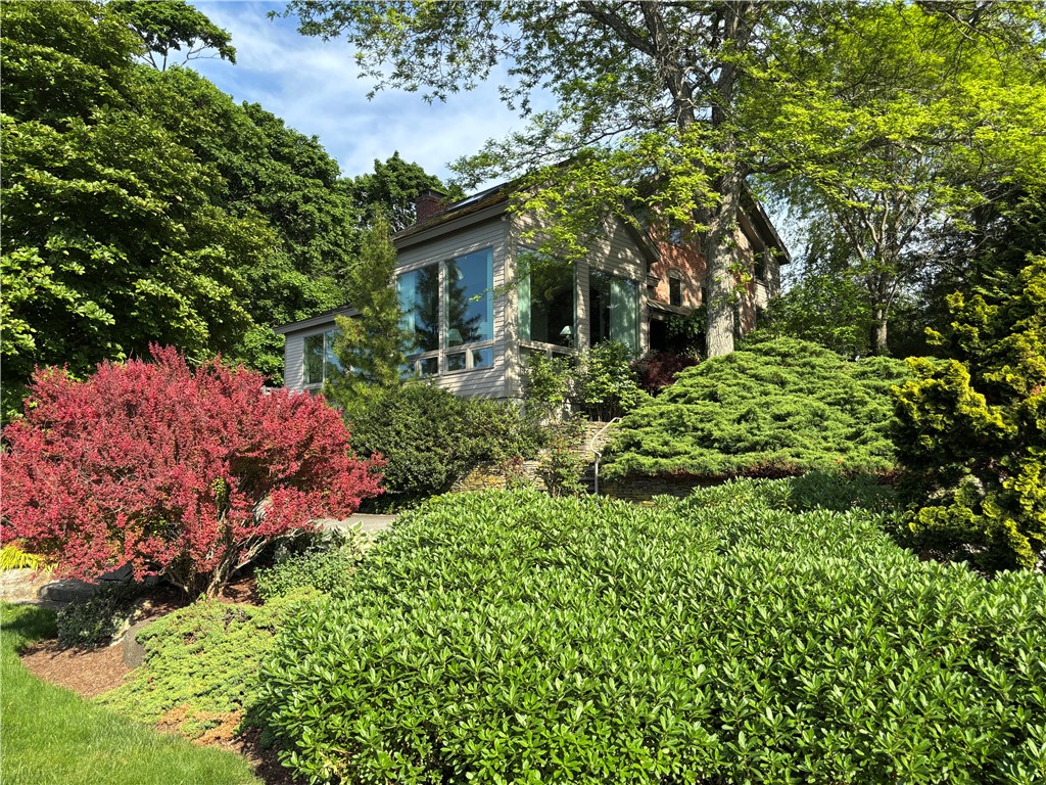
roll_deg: +0.0
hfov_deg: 67.3
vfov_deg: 53.1
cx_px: 523
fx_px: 786
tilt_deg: +8.0
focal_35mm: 26
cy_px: 392
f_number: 1.6
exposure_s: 1/1190
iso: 50
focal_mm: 5.96
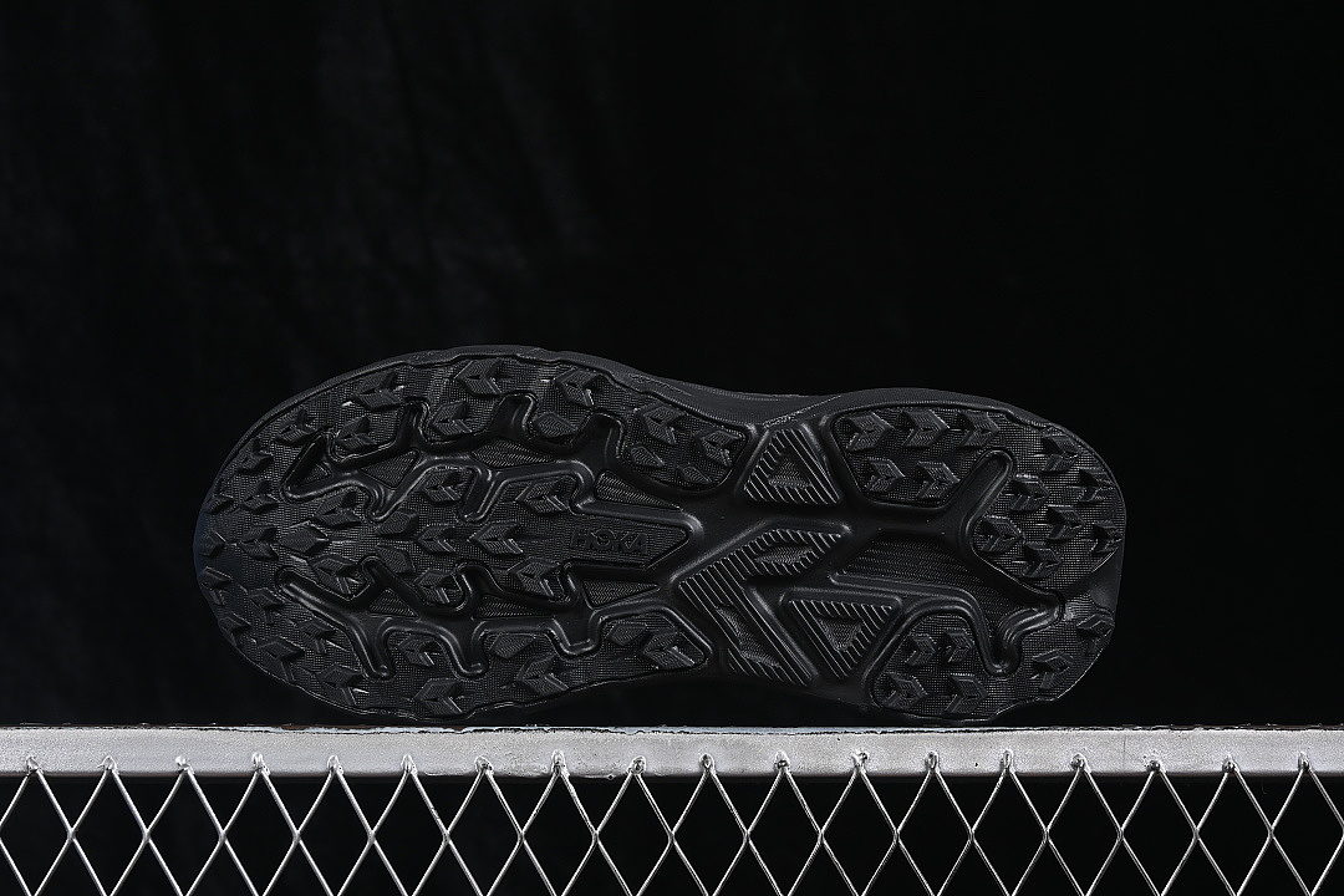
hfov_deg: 27.0
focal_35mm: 75
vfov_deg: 18.2
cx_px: 672
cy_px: 448
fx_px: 2800
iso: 160
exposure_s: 1/60
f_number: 6.3
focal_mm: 50
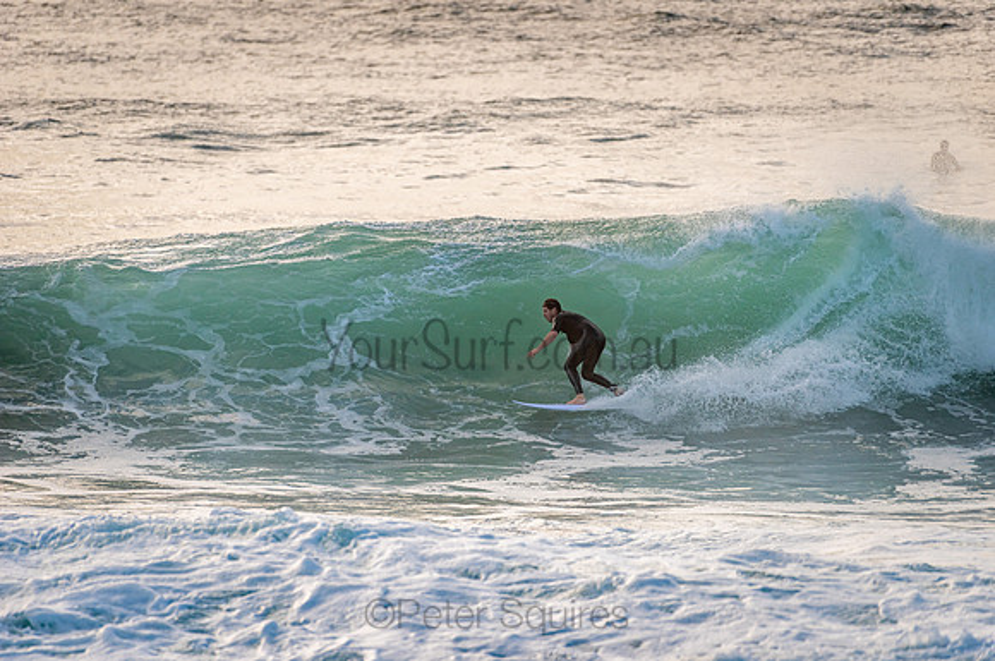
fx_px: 13821
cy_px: 330
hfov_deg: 4.1
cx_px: 498
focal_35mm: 501
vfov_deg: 2.7
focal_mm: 500
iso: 280
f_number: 5.6
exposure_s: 1/2000
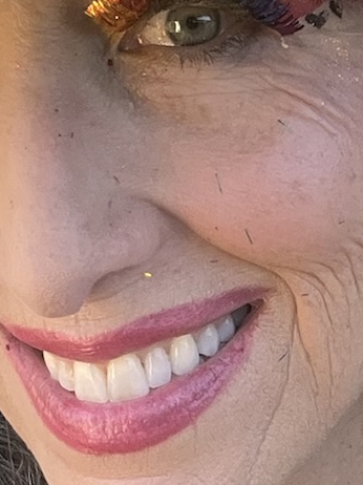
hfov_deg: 11.3
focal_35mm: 130
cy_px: 566
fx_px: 1819
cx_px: 328
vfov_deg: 14.7
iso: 64
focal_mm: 2.71
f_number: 2.2
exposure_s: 1/121
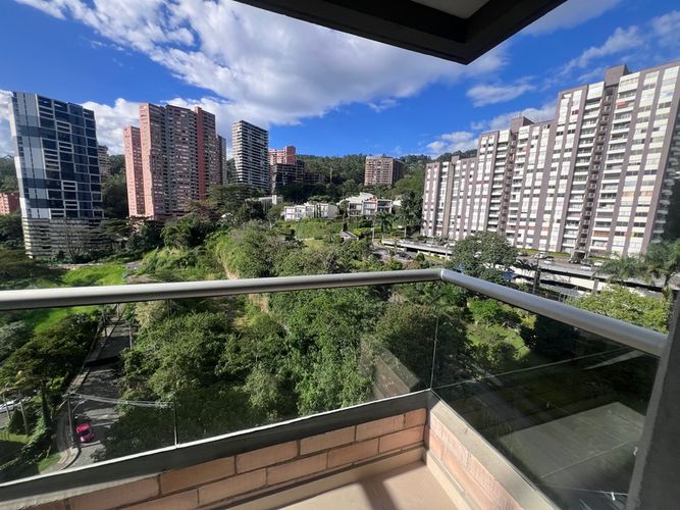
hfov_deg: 106.2
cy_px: 255
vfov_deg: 89.9
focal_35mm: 13
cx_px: 340
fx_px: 255
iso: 32
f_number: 1.8
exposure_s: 1/1263
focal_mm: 1.57
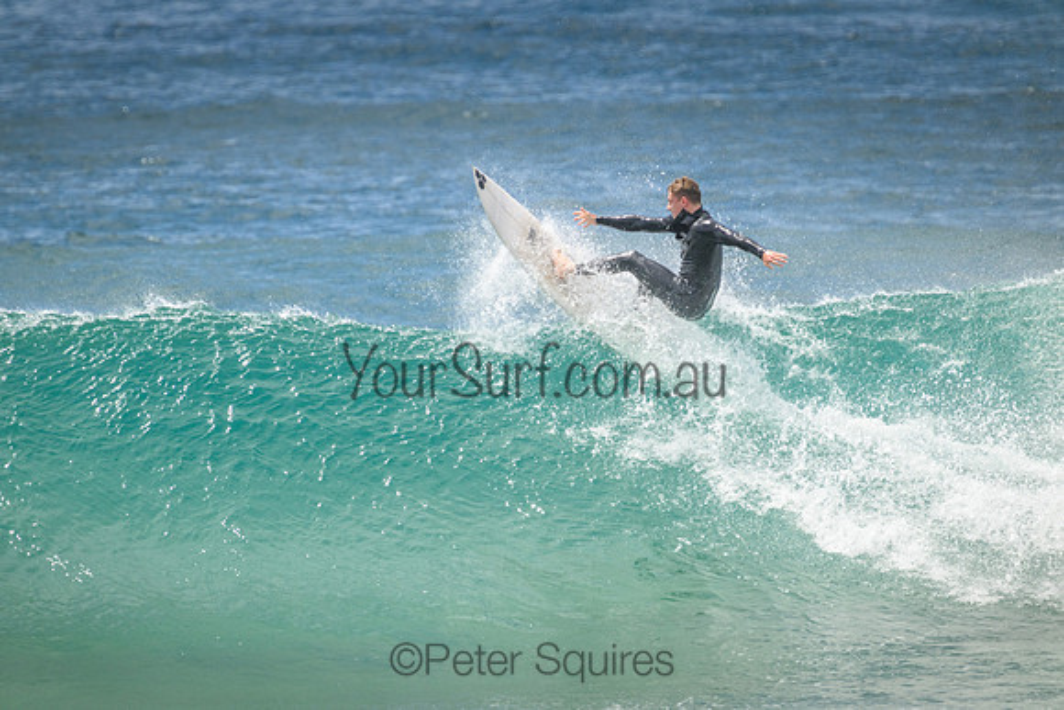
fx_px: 23649
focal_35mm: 800
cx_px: 532
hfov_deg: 2.6
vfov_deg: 1.7
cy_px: 355
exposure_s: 1/2000
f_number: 11
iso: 800
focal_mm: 800
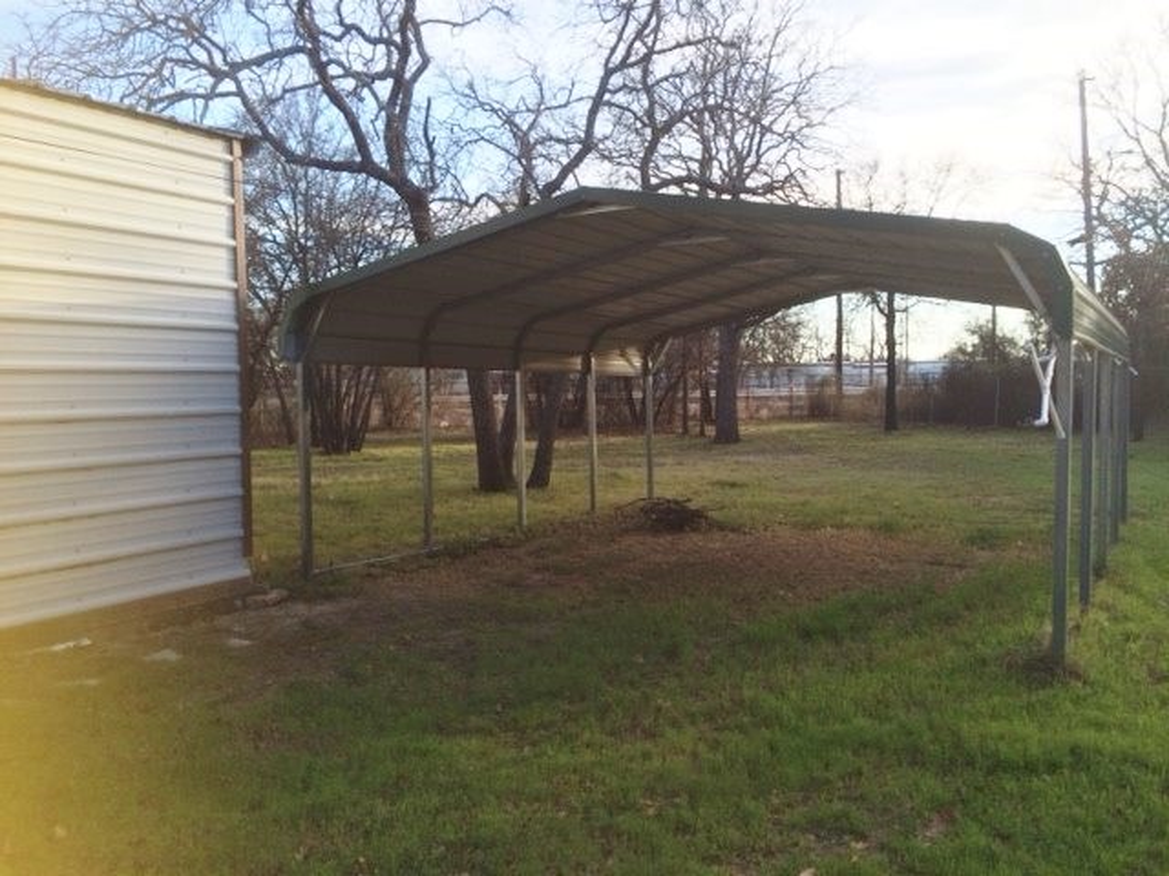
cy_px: 438
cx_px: 584
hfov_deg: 61.7
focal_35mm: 29
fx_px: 979
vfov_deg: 48.2
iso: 32
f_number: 2.2
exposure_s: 1/391
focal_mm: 4.15
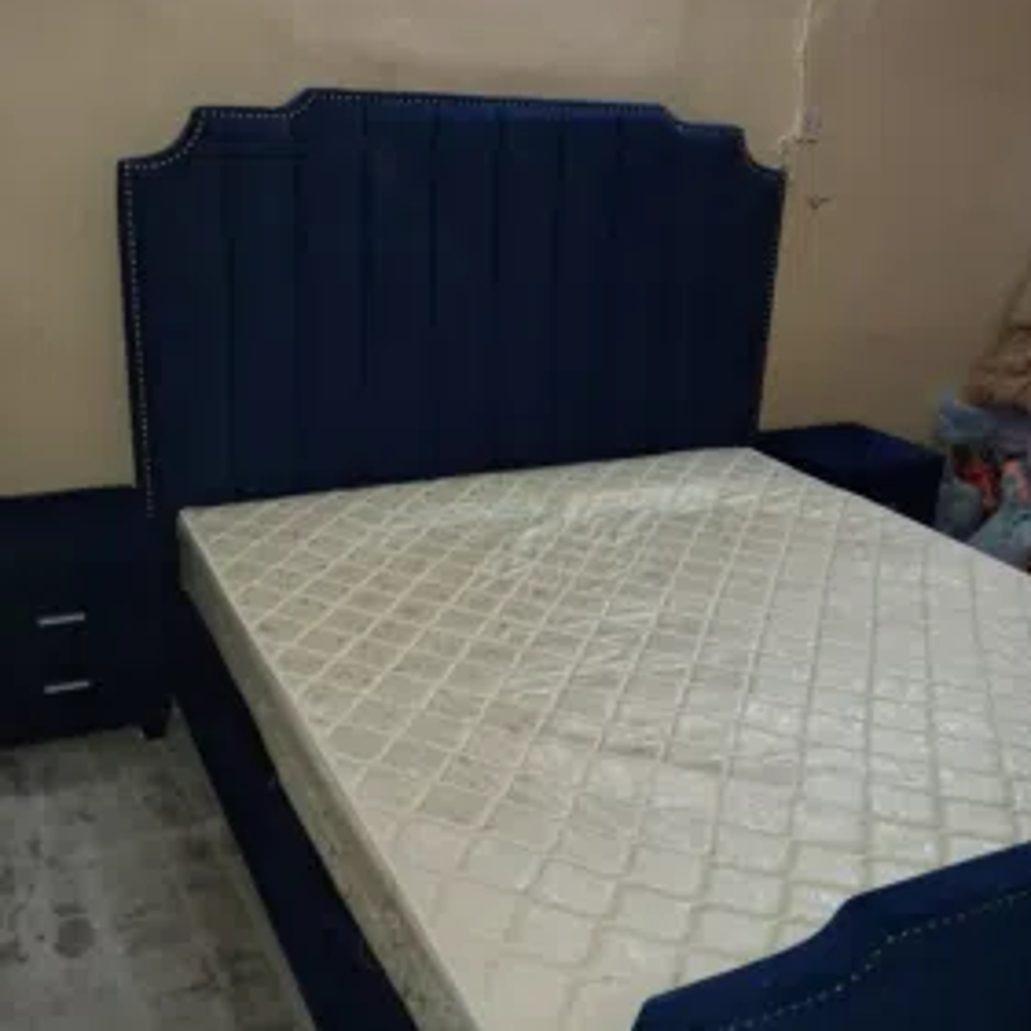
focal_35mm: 34
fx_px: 1146
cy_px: 488
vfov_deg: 48.4
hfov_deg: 48.4
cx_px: 506
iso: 640
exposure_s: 1/50
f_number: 1.8
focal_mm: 4
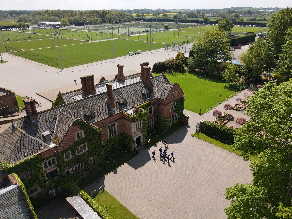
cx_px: 146
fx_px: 202
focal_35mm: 24
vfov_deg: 56.8
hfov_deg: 71.6
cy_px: 110
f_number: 2.8
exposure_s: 1/40
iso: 100
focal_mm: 4.5
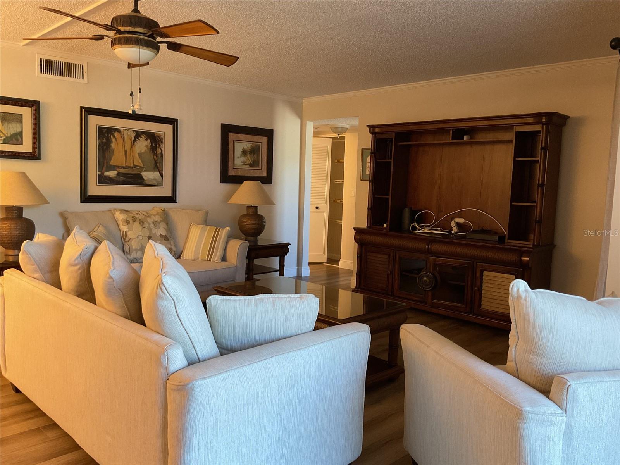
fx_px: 519
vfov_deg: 48.2
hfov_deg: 61.7
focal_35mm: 29
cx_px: 310
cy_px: 232
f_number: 1.8
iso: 200
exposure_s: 1/60
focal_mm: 3
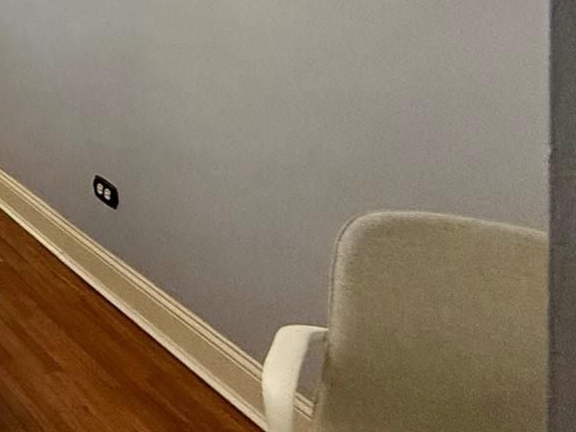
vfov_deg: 25.6
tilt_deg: +0.5
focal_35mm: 50
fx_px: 832
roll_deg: +1.2
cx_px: -406
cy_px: -110
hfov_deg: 23.7
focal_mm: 2.22
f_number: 2.2
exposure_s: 1/120
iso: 320
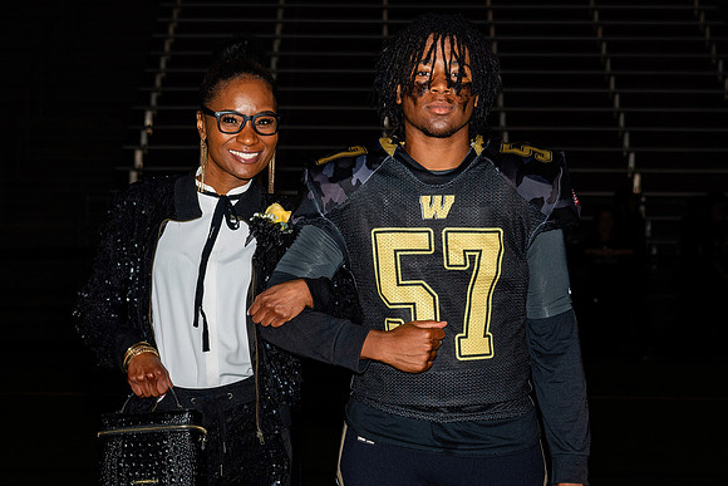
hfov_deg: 18.1
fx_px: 2285
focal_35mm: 113
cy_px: 275
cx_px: 371
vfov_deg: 12.1
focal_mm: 52
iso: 320
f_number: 5
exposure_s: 1/200
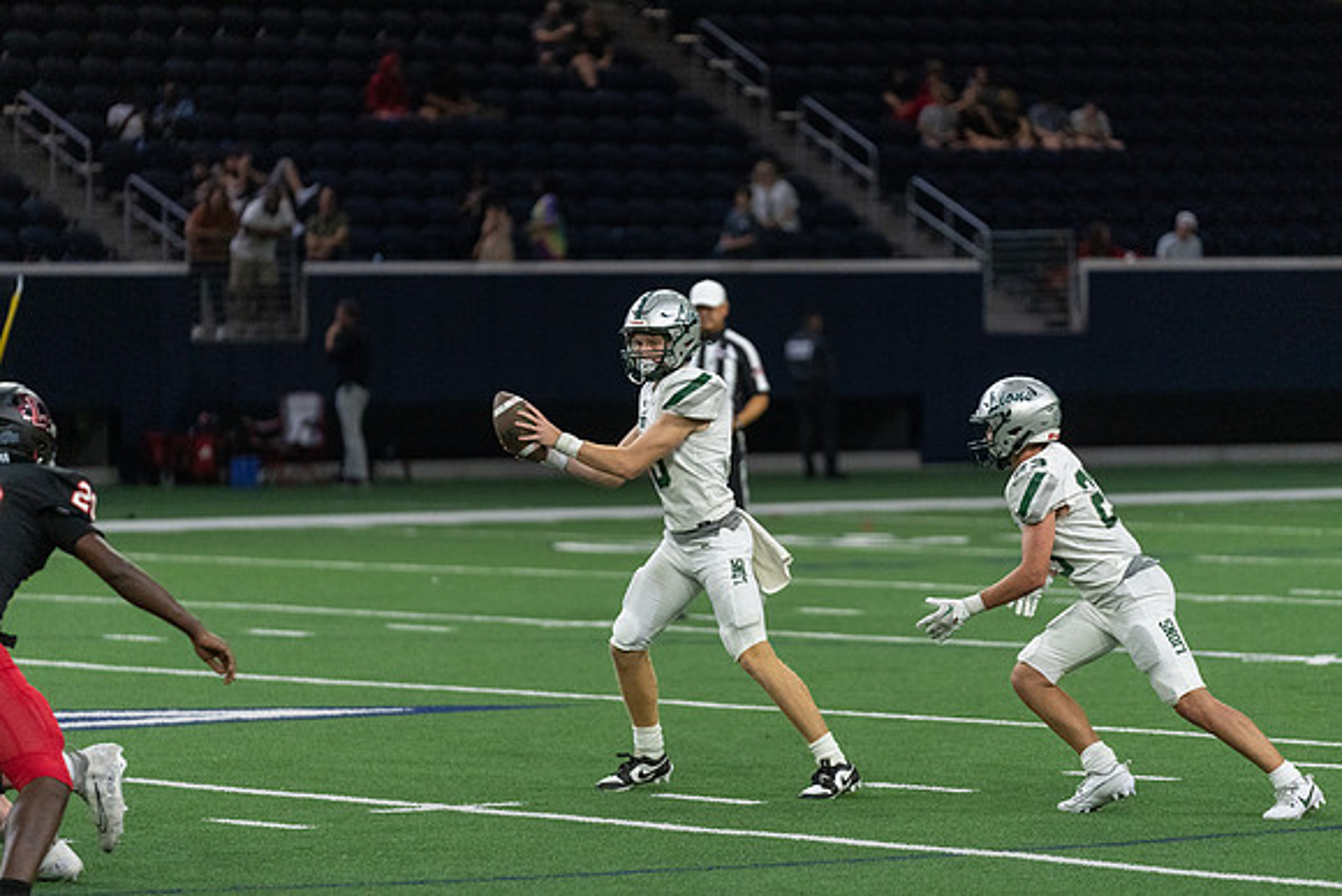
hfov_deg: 10.3
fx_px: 7457
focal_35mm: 200
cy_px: 448
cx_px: 671
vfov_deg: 6.9
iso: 4000
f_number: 2.8
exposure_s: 1/1250
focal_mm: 200
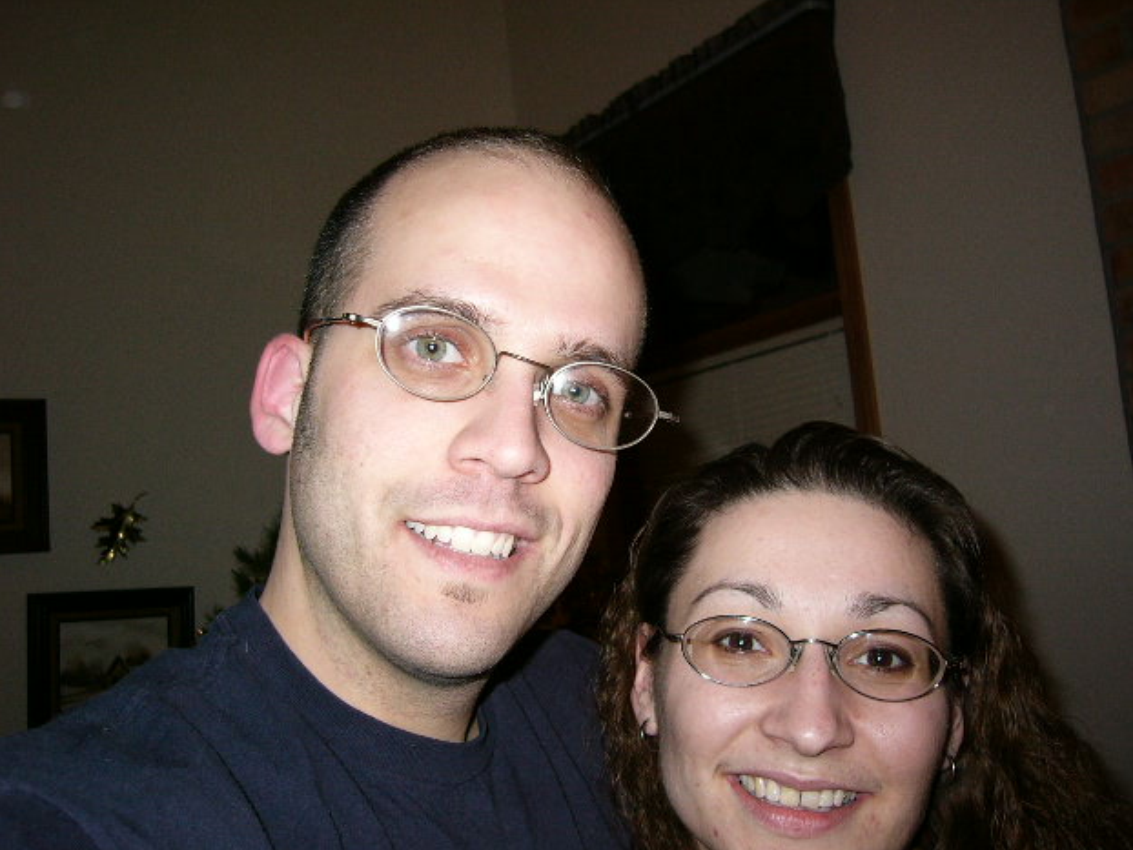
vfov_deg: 39.7
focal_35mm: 36
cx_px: 552
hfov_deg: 51.3
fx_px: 1179
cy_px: 417
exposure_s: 1/60
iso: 100
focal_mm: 5.8
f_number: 2.8
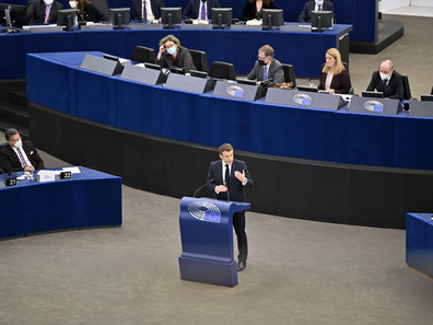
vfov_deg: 6.8
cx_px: 227
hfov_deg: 9.0
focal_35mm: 219
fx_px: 2739
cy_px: 162
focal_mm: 200
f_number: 2.8
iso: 1250
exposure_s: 1/320
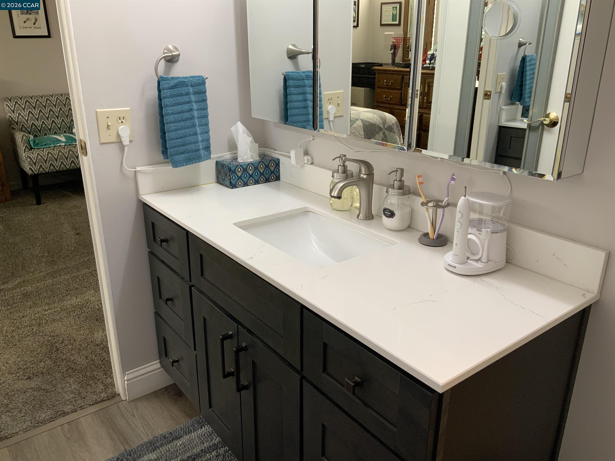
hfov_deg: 61.7
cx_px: 308
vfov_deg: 48.2
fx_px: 515
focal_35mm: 29
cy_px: 230
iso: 64
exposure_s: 1/60
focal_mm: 3
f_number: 1.8
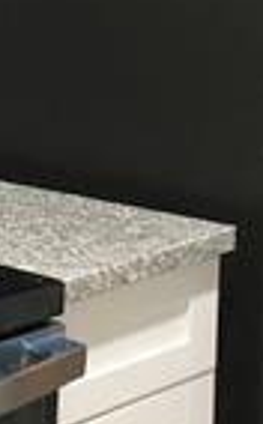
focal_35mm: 161
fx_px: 1858
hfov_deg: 7.9
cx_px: -149
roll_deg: -1.3
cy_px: 122
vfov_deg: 13.0
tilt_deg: -8.9
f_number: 1.8
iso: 40
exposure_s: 1/24
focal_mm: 3.99
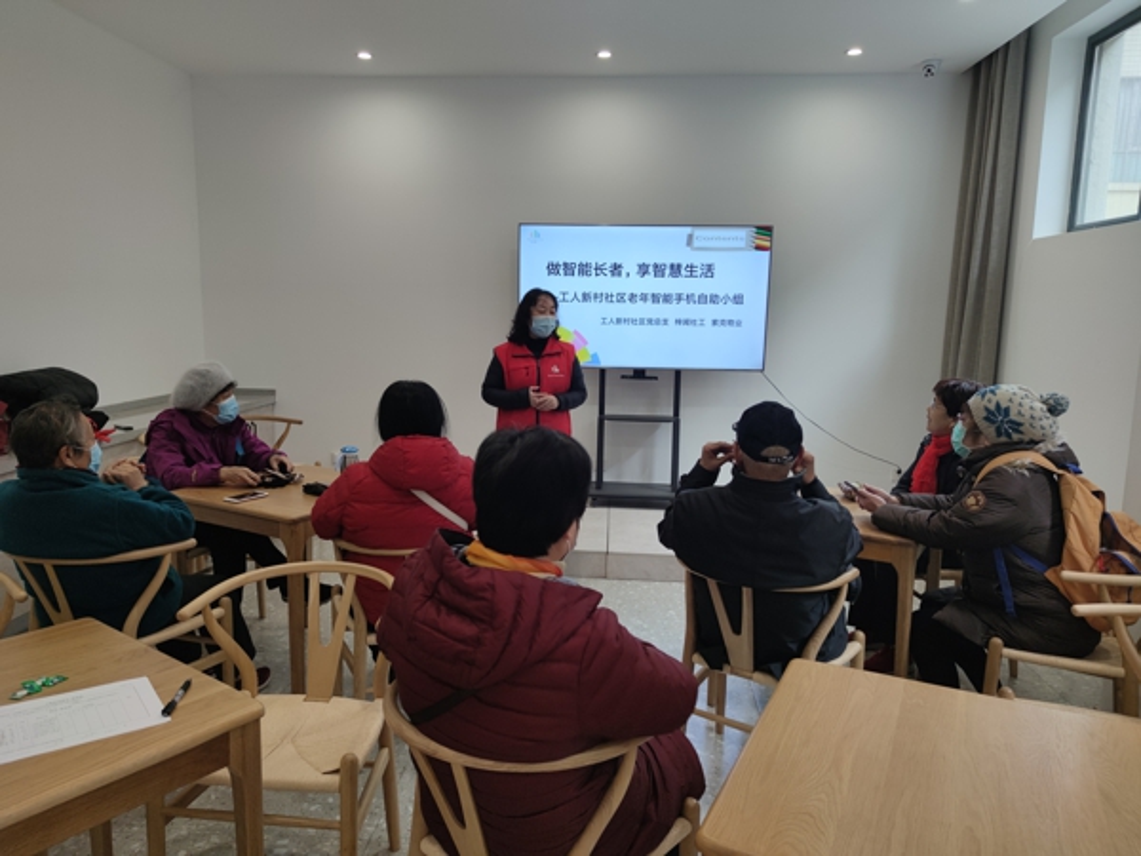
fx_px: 791
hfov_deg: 71.6
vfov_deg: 56.8
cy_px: 428
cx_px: 570
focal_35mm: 24
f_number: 1.69
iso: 57
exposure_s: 1/100
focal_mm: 6.72
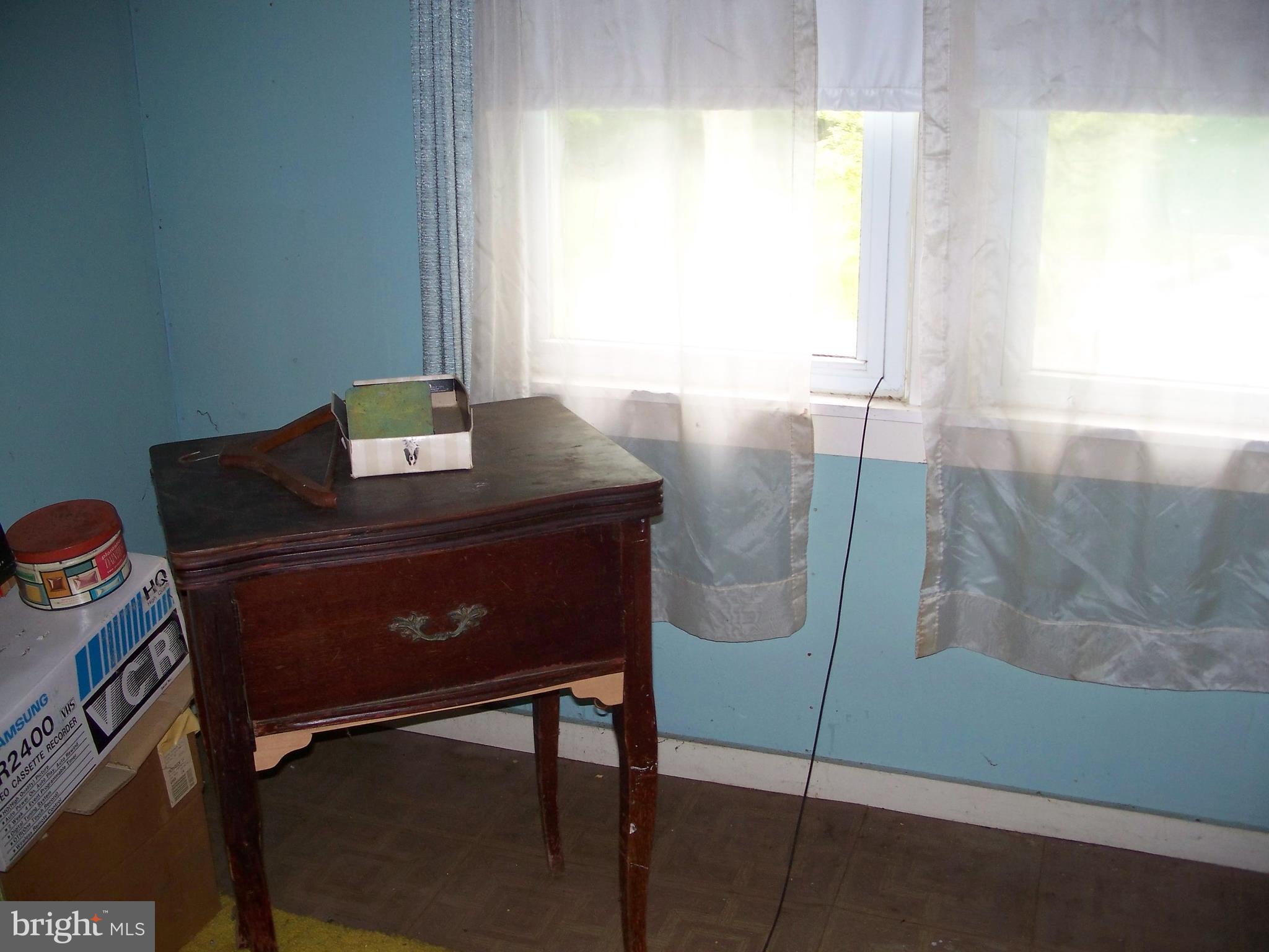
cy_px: 476
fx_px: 1356
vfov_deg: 38.7
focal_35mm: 37
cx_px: 634
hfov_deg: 50.1
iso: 200
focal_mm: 7.8
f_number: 2.8
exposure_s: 1/60
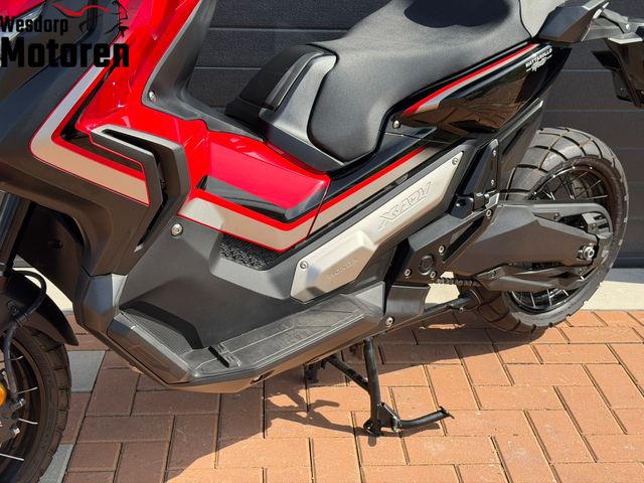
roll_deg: +0.0
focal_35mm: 48
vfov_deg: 30.3
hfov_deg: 39.7
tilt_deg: -20.0
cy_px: 242
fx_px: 893
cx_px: 322
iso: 80
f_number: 1.78
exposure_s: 1/2208
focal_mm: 6.76
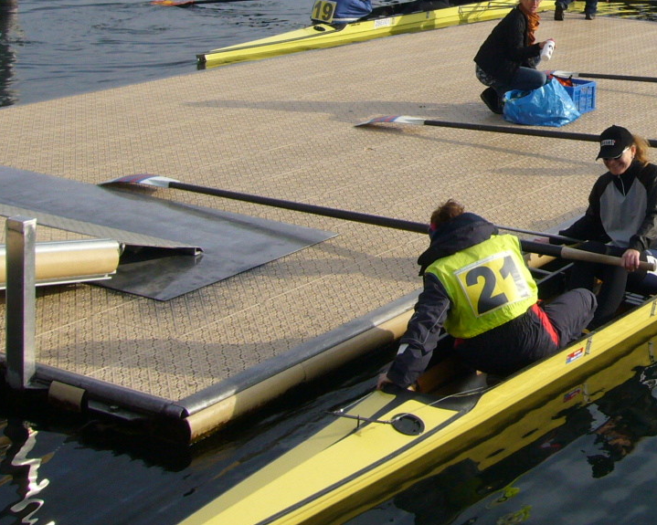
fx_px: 1478
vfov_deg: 19.7
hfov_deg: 23.8
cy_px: 34
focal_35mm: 76
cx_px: 689
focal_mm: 5.8
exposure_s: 1/400
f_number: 5.6
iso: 80
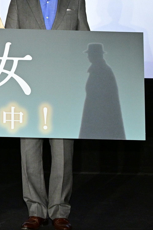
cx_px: -76
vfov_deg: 18.8
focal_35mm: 108
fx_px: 688
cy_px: 52
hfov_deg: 12.1
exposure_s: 1/200
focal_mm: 42
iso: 4000
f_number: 5.3
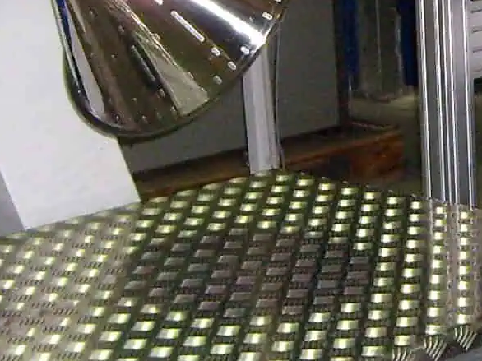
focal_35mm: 153
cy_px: 91
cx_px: 480
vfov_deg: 9.7
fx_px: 2130
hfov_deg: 12.8
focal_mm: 5.8
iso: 100
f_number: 2.8
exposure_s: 1/45
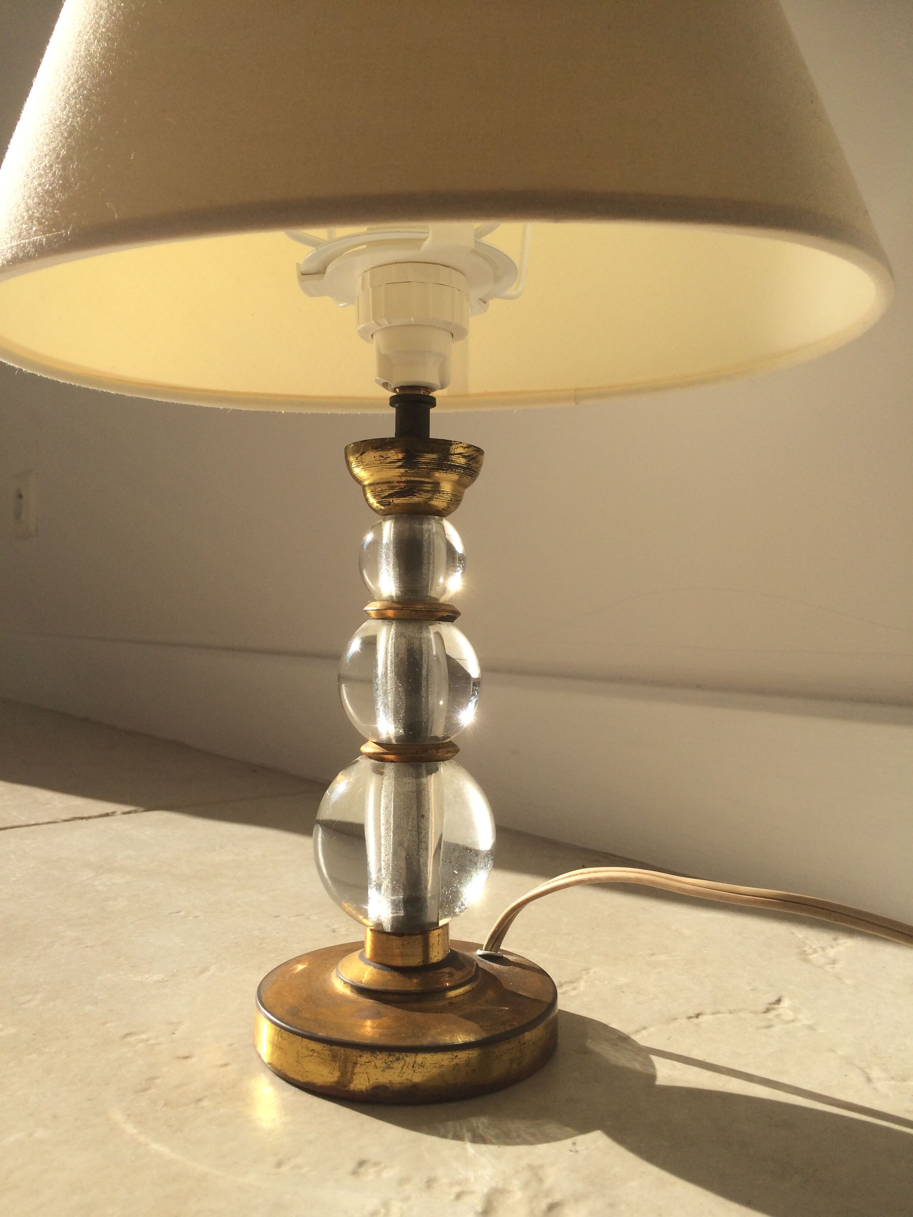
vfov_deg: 61.7
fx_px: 1020
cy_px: 608
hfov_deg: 48.2
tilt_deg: +1.5
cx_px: 456
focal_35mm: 29
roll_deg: -0.6
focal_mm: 4.15
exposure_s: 1/1866
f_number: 2.2
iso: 32
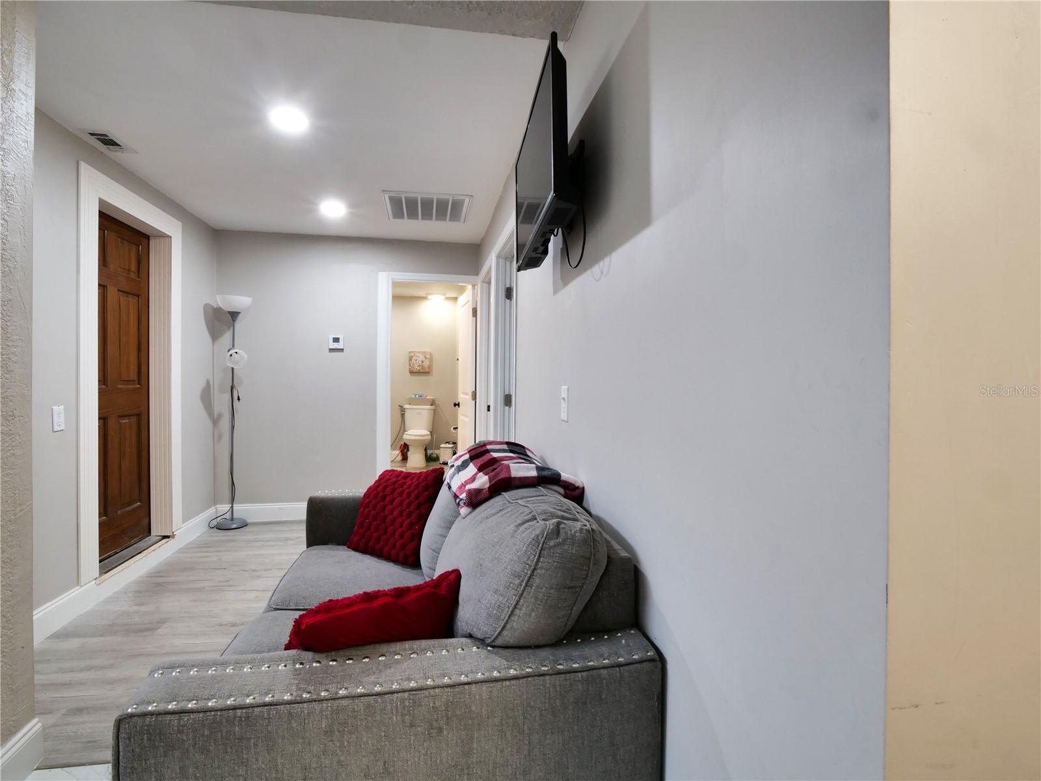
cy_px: 390
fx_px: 481
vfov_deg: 78.1
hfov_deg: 94.5
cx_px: 520
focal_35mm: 16
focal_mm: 8
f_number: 11
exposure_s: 1/2.5
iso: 200
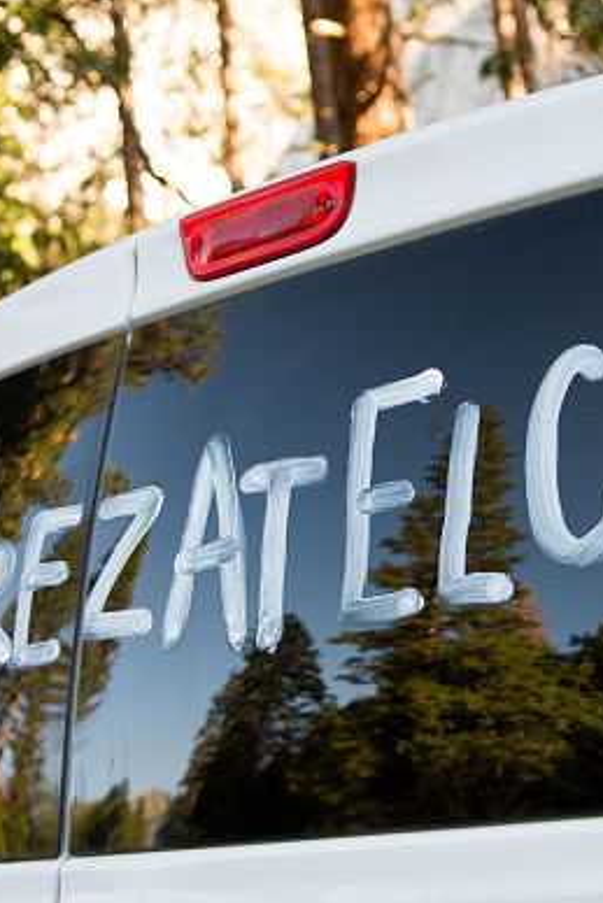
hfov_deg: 25.5
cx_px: 414
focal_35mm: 53
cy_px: 456
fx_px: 1324
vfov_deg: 37.7
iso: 200
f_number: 2.8
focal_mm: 23
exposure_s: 1/200
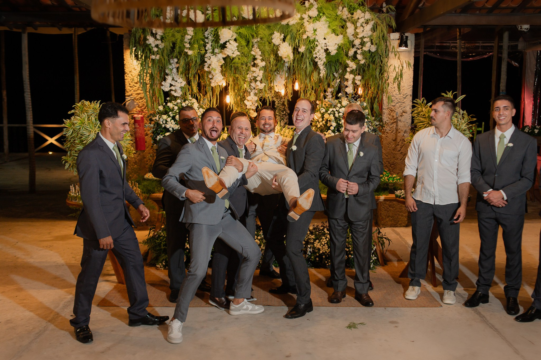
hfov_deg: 49.9
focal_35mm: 39
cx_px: 273
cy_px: 185
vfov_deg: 34.4
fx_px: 581
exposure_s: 1/160
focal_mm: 35
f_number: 4
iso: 500
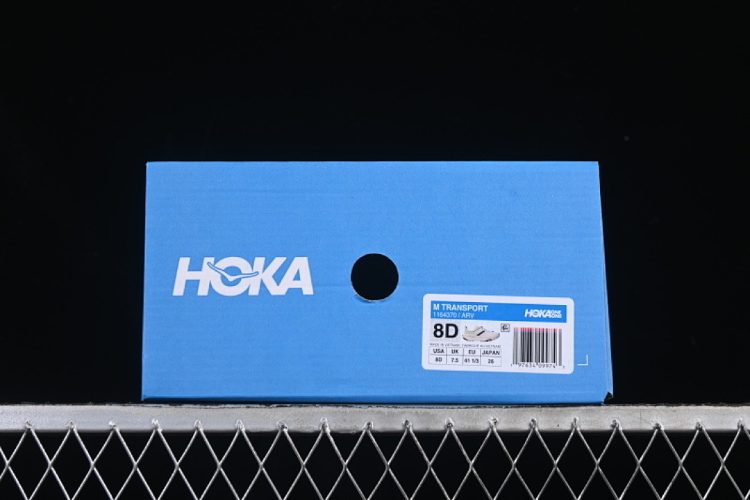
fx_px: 1562
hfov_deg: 27.0
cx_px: 375
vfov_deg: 18.2
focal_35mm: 75
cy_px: 250
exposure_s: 1/80
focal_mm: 50
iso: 160
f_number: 8
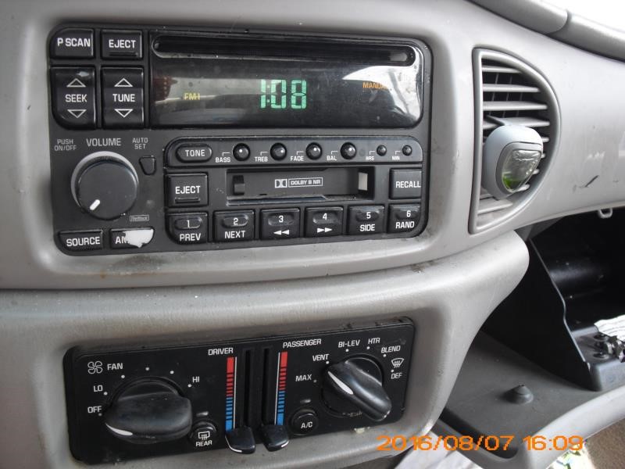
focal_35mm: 36
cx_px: 312
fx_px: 650
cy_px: 234
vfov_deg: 39.7
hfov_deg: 51.4
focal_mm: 6.3
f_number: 3.1
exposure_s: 1/100
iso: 160
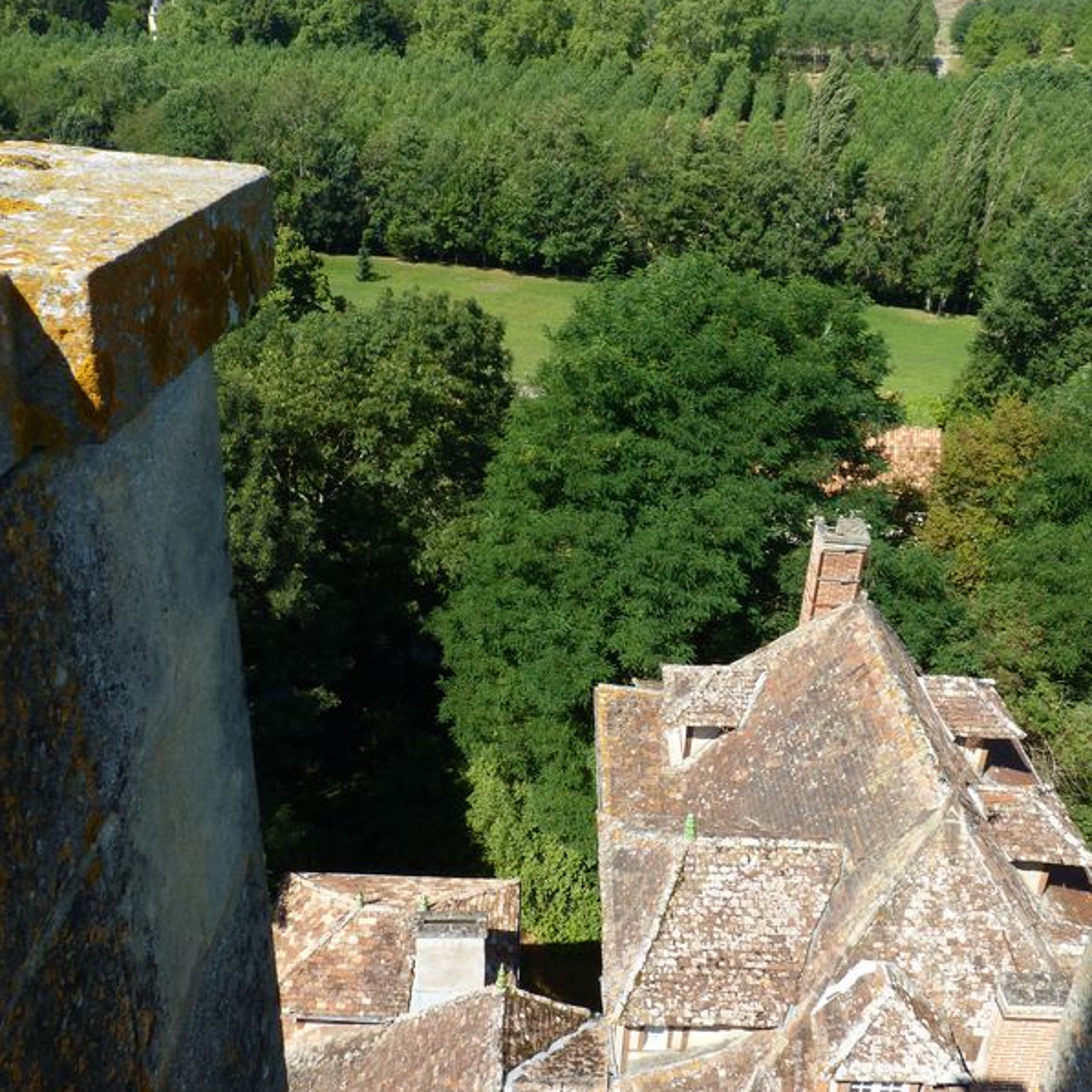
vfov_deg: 51.1
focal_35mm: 32
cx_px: 547
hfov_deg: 51.1
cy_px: 562
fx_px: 1142
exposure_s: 1/200
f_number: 5
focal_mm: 4.8
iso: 80
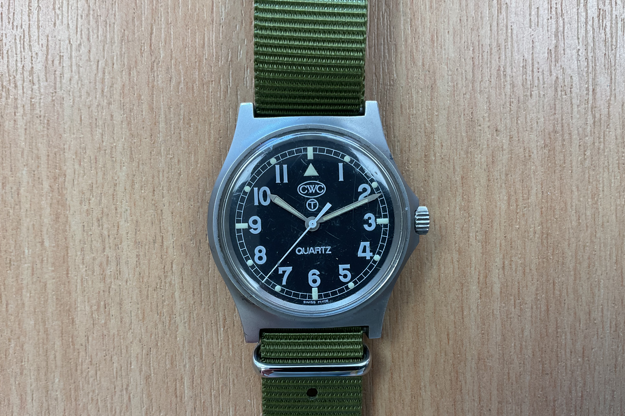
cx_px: 315
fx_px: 538
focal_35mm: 31
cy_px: 226
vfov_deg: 42.3
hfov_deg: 60.3
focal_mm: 3
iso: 50
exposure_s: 1/120
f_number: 1.8
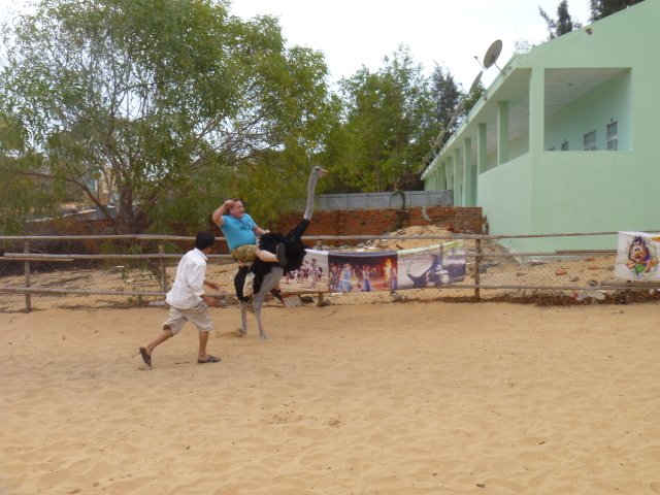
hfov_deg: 52.6
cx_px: 330
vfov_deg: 40.7
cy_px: 248
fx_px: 667
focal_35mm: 35
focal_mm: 6.3
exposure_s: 1/250
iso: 100
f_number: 5.6
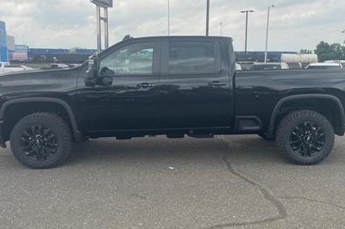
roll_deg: -0.6
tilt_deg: -7.0
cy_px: 107
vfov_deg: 39.9
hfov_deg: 57.2
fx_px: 316
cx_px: 187
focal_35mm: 33
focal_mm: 4.2
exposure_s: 1/947
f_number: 1.6
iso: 32
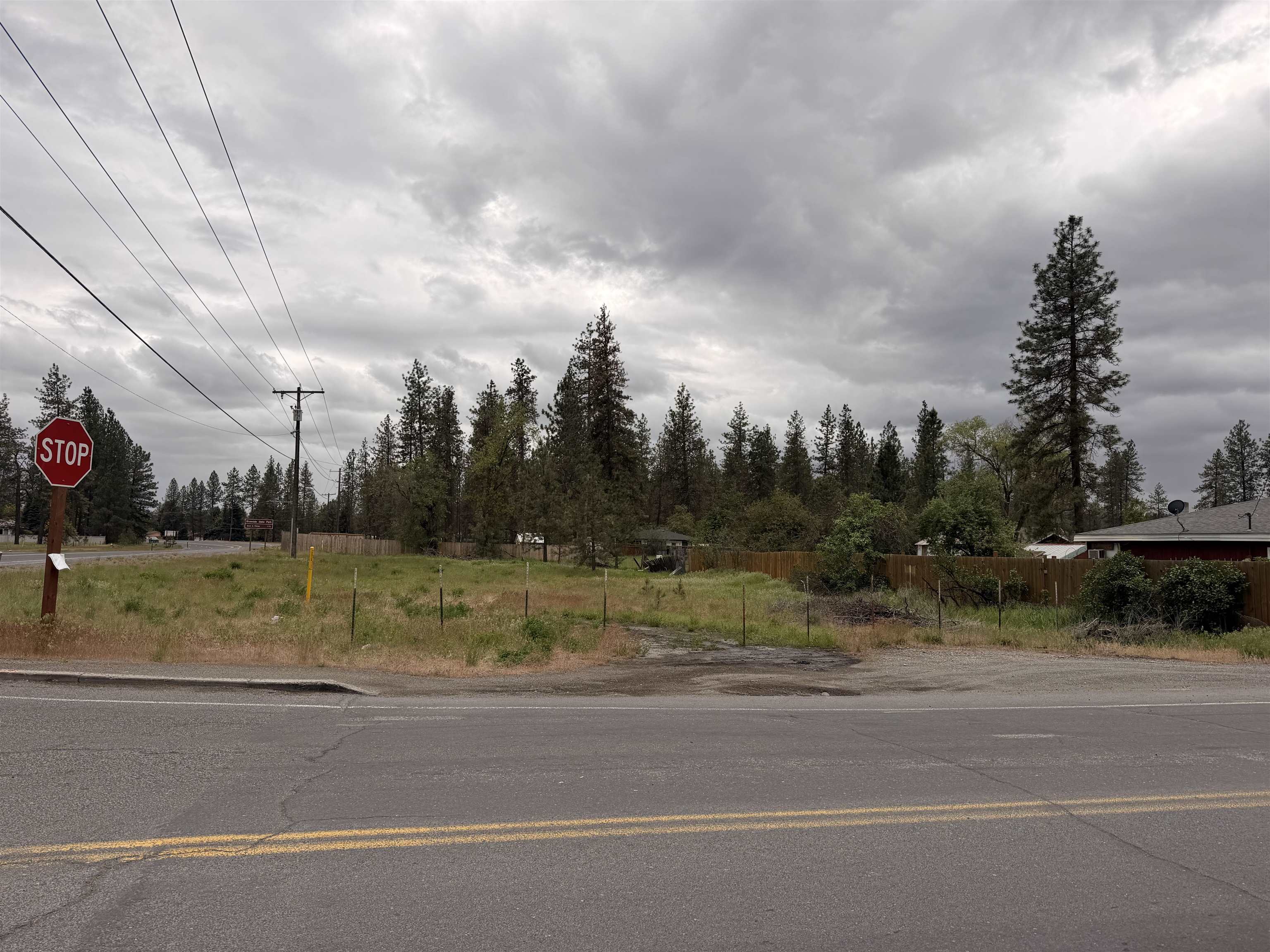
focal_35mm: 24
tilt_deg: +4.5
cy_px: 476
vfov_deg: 56.8
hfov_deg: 71.6
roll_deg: -1.5
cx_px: 635
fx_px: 881
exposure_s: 1/4975
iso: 80
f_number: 1.78
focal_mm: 6.76
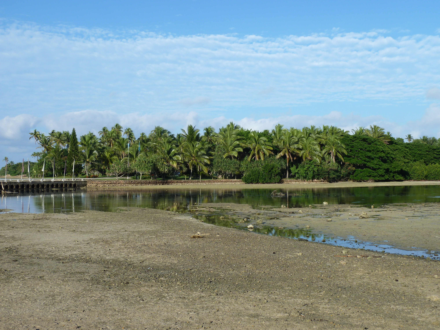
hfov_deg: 42.9
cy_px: 165
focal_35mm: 44
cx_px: 220
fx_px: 559
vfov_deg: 32.9
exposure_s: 1/400
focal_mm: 7.3
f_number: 4.5
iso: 80
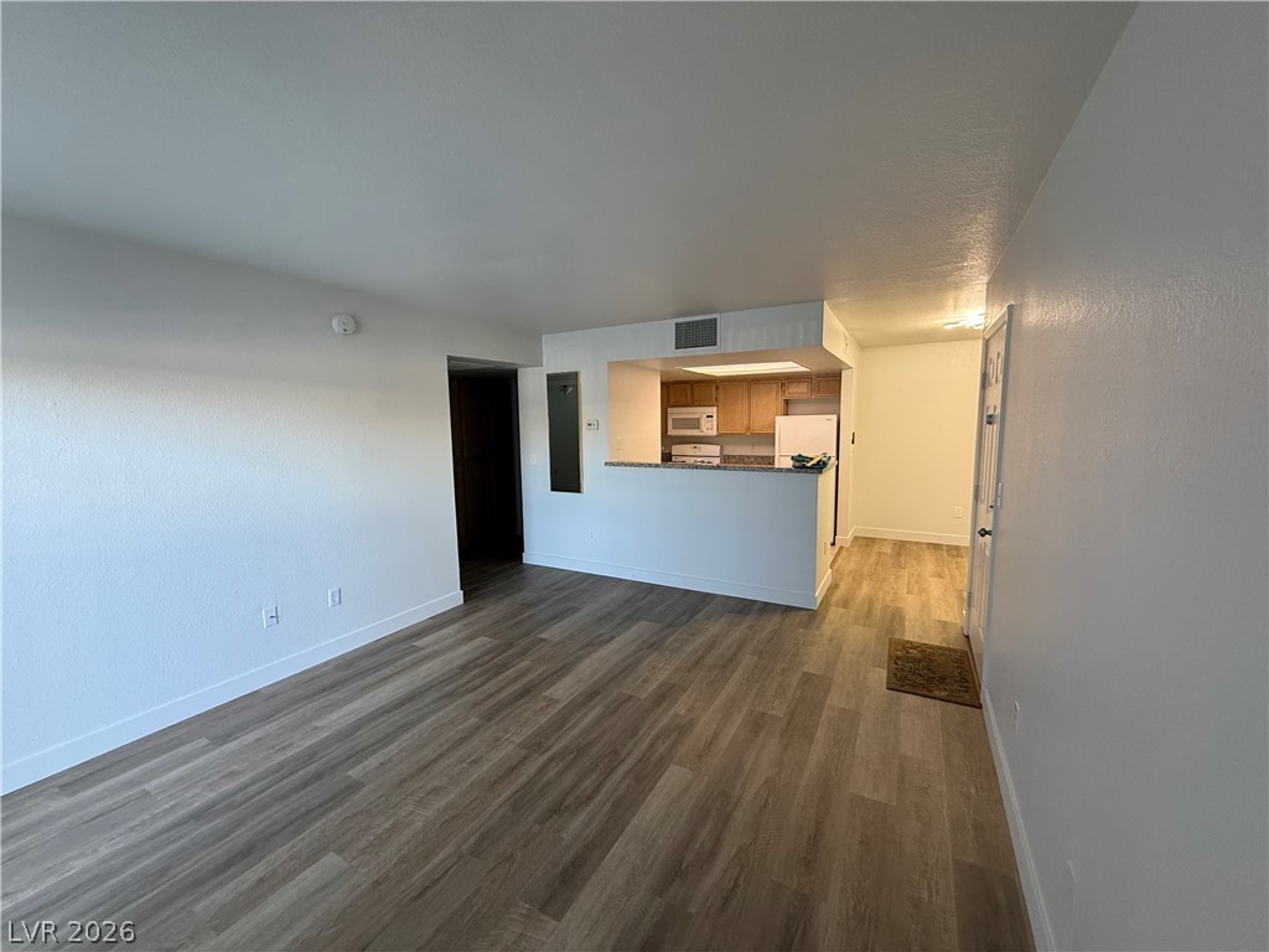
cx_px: 634
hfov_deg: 102.1
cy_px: 476
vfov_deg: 85.7
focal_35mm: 14
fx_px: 513
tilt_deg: -6.2
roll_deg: +0.7
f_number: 2.2
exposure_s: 1/60
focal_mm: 2.22
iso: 250
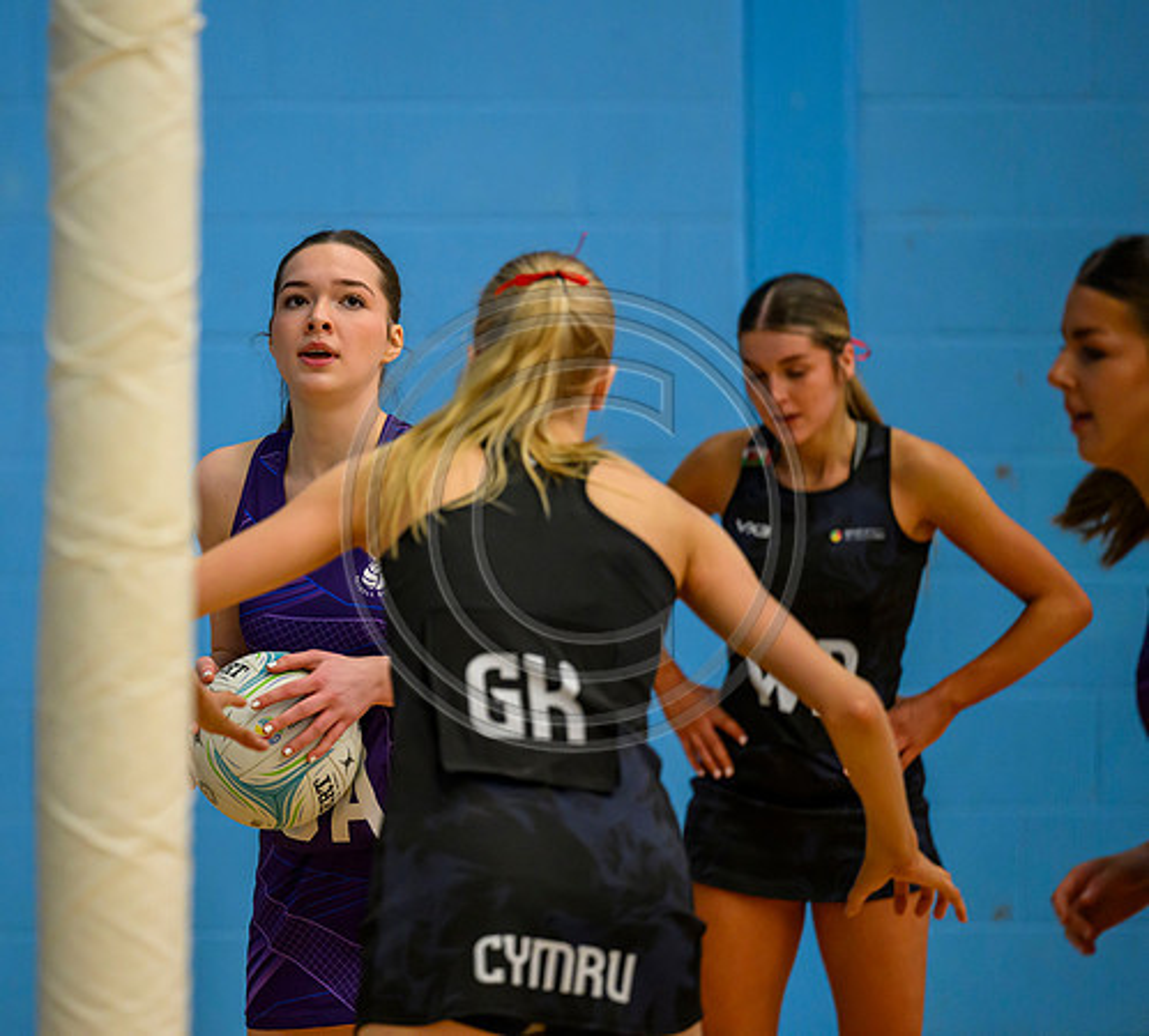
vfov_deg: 6.6
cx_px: 339
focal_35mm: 252
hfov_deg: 7.3
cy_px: 496
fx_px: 8999
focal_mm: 200
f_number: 2.8
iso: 4000
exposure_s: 1/800
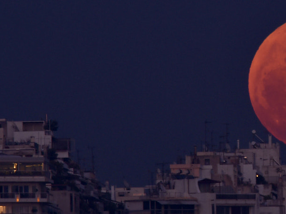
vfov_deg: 0.8
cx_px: 300
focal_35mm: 1896
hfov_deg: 1.0
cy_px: 64
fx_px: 15665
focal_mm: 500
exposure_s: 1/3
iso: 125
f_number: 13
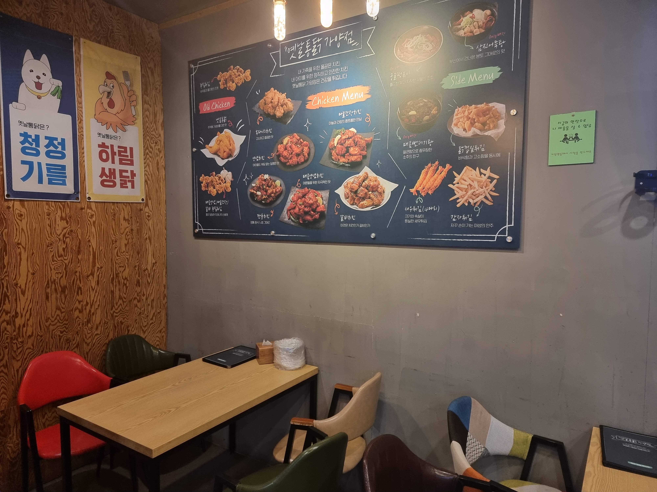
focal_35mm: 24
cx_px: 328
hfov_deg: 71.6
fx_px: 456
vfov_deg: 56.8
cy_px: 246
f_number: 1.8
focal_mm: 6.7
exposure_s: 1/40
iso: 320
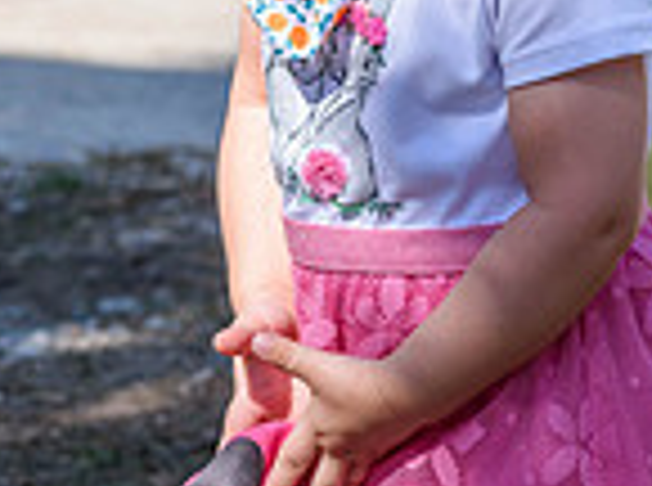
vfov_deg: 4.2
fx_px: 6576
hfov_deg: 5.7
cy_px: 346
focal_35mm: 350
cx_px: 243
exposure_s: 1/640
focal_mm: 78
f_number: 6.3
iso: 200
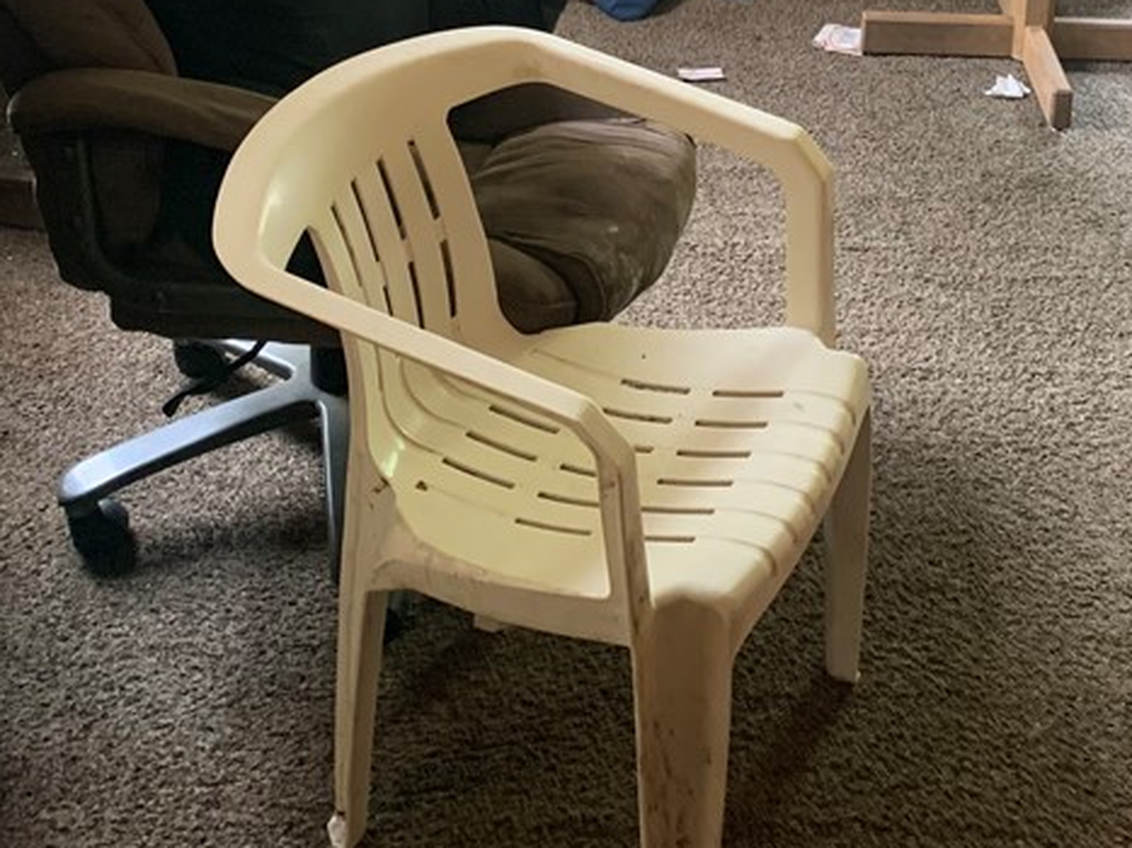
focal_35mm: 57
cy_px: -68
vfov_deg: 24.1
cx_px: 812
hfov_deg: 33.3
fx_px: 1864
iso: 320
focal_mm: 4.25
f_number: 1.8
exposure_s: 1/60
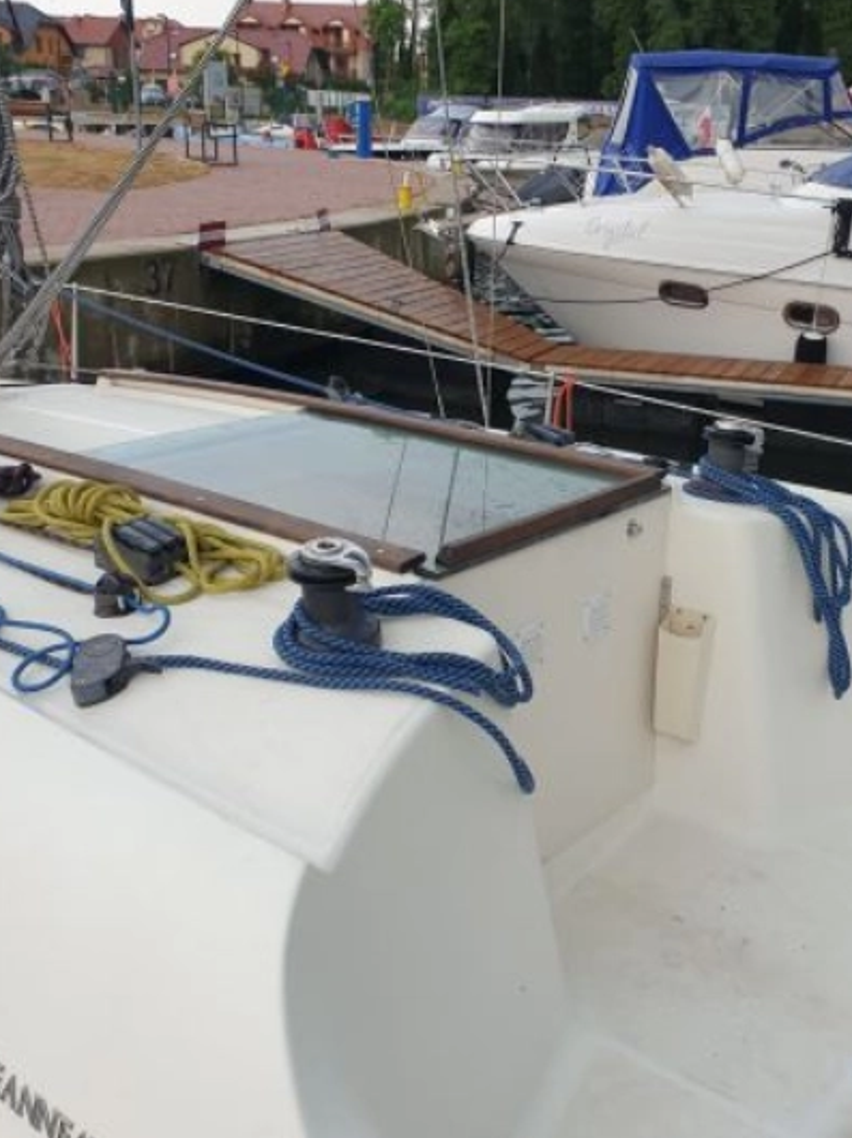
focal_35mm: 36
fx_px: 1182
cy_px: 584
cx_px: 472
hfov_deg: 39.6
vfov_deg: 51.4
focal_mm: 4.3
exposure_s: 1/109
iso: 50
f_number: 2.4
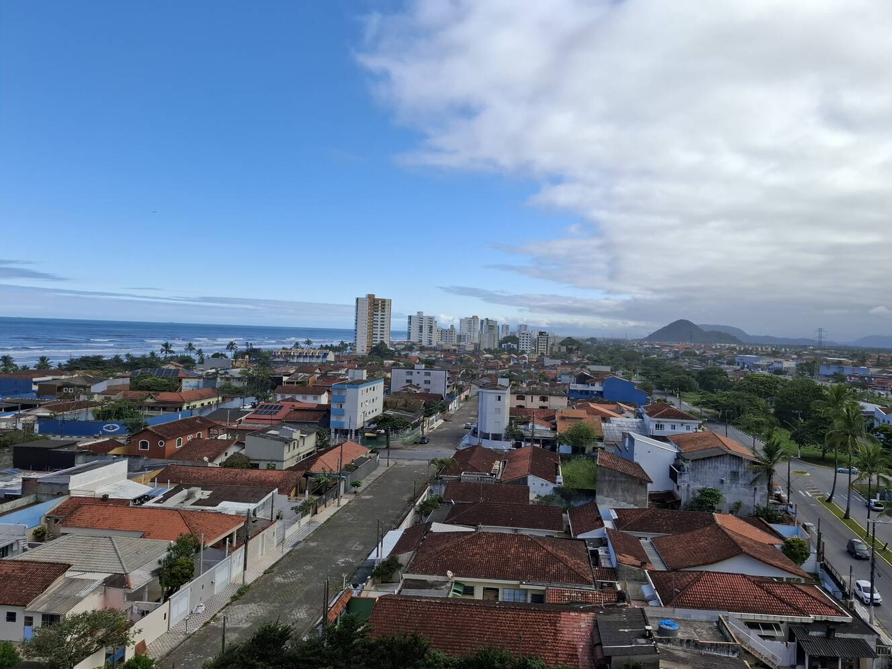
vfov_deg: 54.9
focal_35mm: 25
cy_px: 323
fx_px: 644
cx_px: 484
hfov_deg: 69.3
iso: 50
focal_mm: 5.54
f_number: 1.8
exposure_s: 1/1883
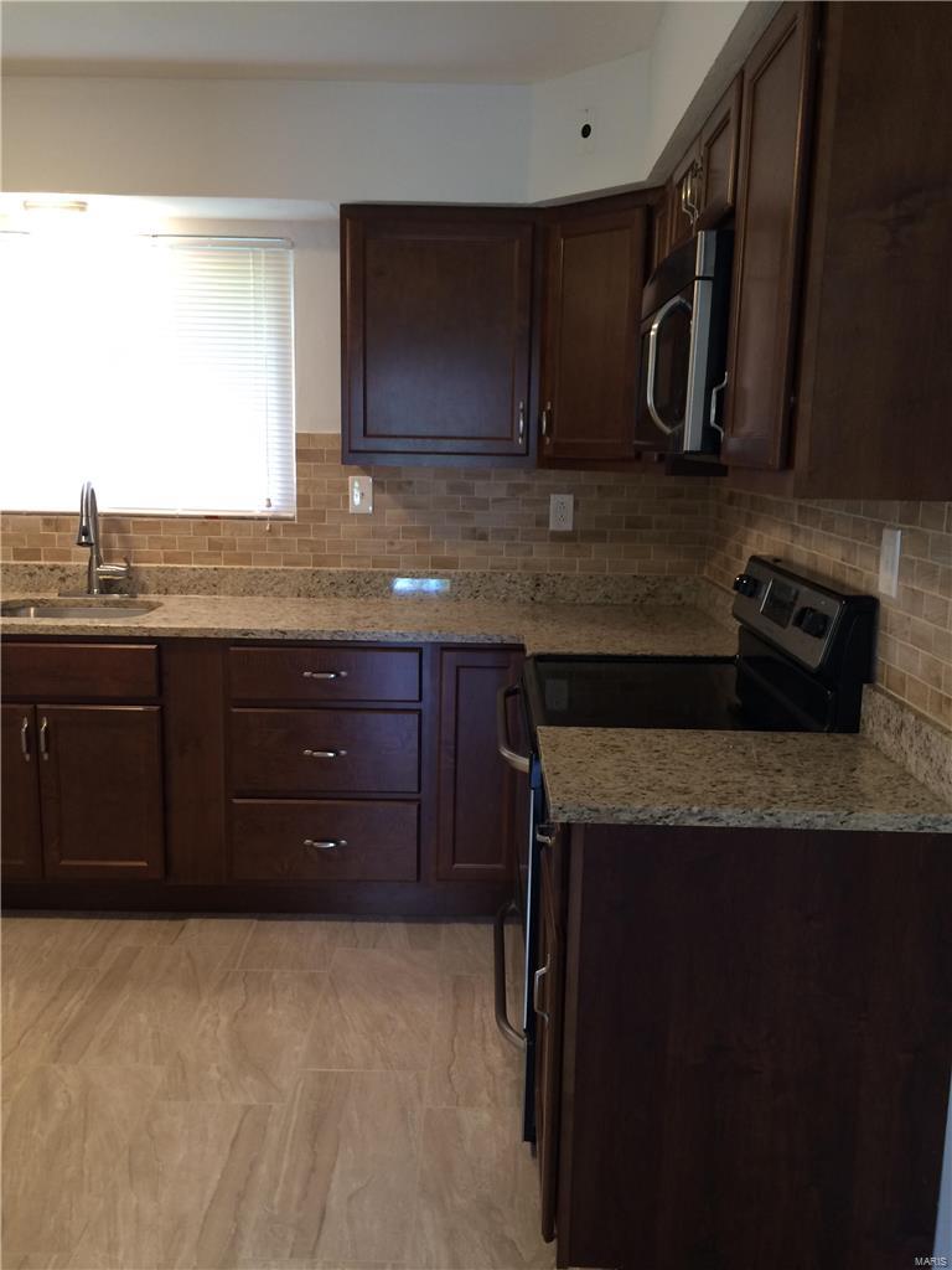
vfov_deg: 61.7
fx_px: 1063
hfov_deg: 48.2
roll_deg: -1.2
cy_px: 635
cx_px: 476
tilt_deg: -11.0
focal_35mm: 29
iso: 100
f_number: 2.2
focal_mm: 4.15
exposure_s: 1/30
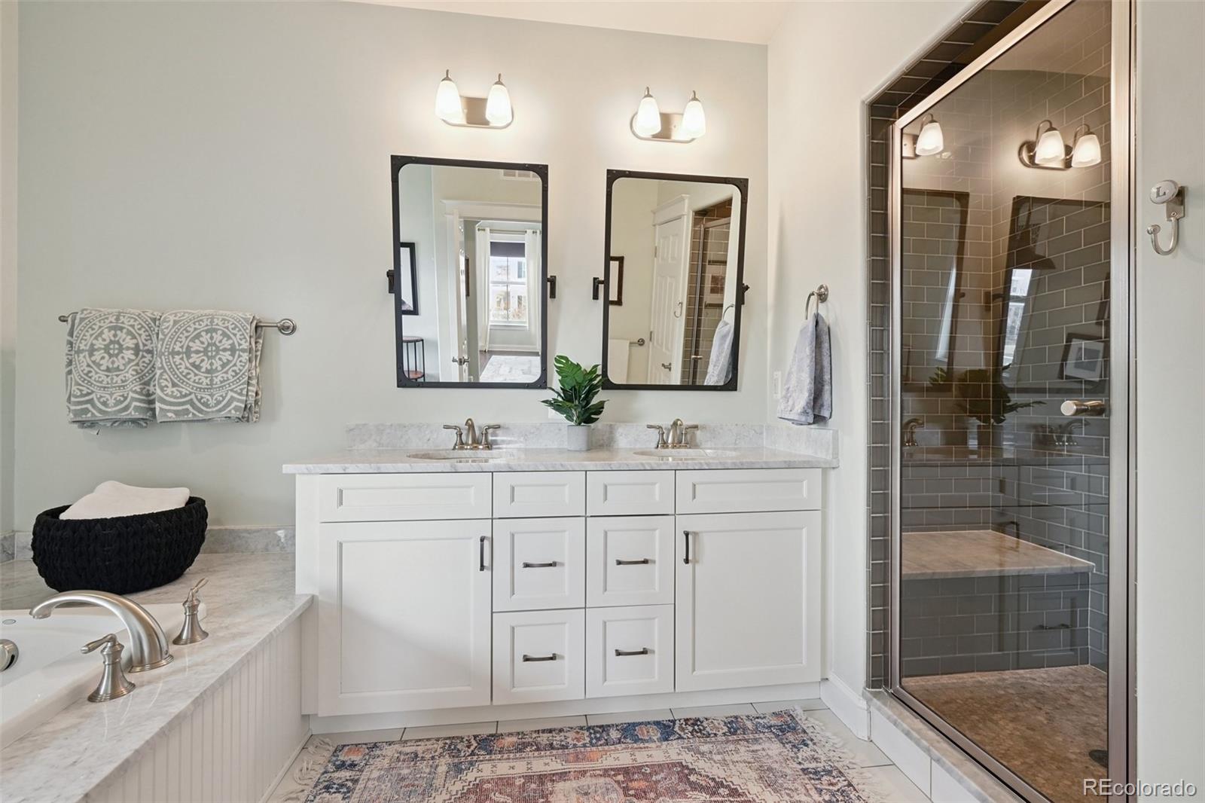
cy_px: 402
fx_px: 519
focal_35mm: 16
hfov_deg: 98.6
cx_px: 602
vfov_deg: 75.5
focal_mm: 15.5
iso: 400
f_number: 10
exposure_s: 1/13
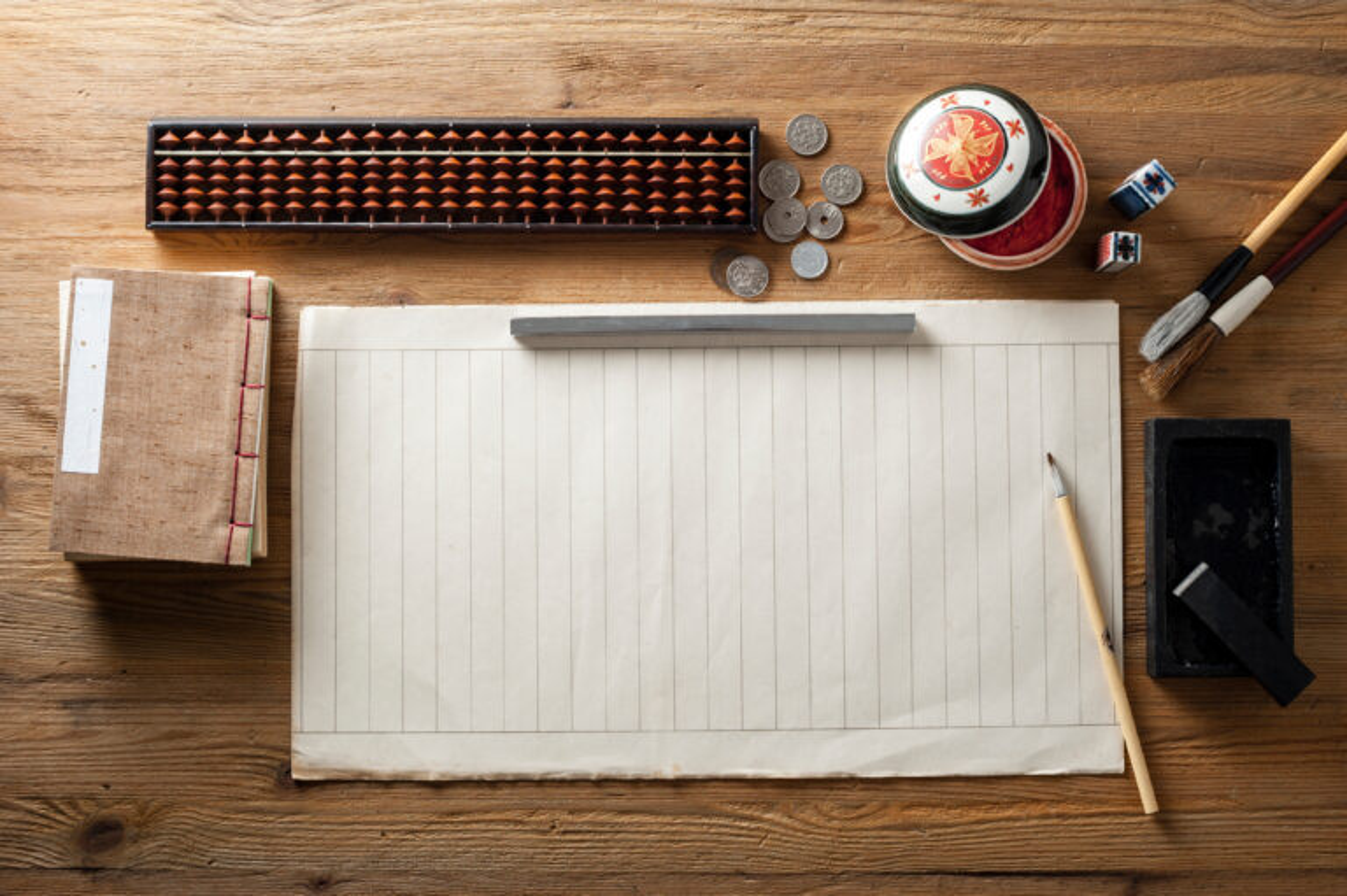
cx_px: 674
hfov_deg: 39.6
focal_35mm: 50
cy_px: 448
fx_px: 1870
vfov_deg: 27.0
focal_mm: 50
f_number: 9
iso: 200
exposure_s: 1/200
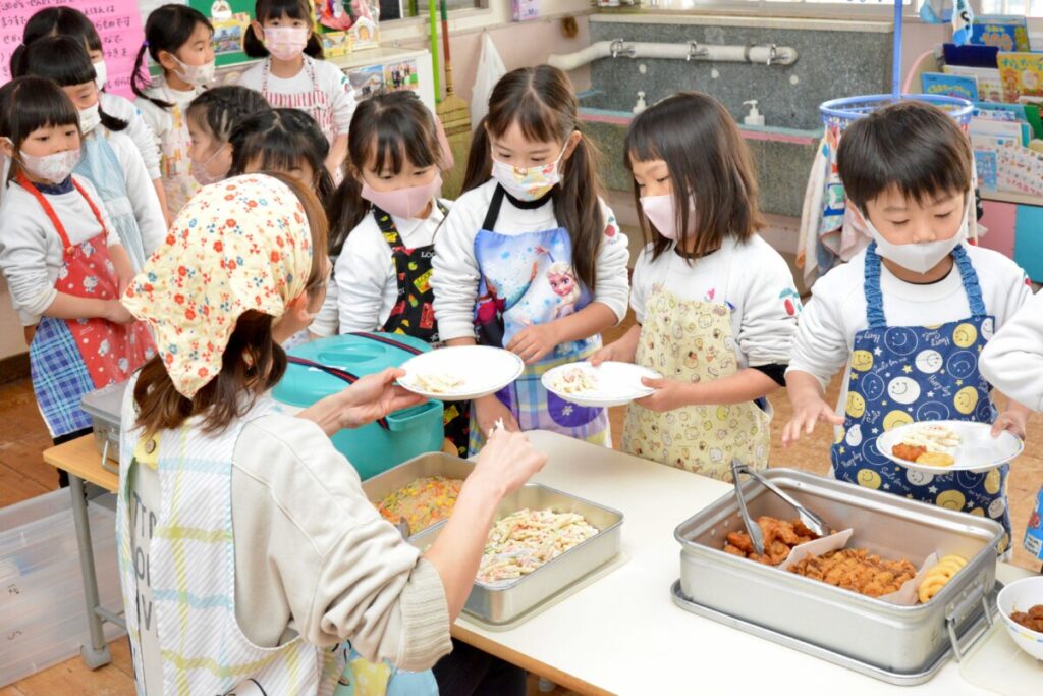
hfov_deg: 42.7
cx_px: 522
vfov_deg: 29.3
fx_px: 1333
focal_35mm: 46
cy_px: 348
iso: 6400
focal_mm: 46
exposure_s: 1/250
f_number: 11
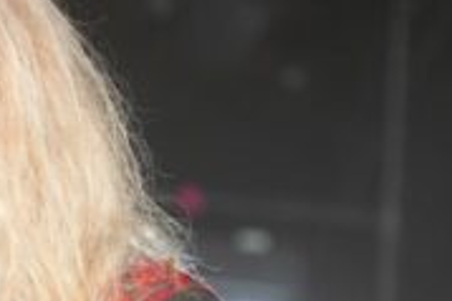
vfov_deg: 1.5
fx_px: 11856
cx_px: -13
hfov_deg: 2.2
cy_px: 364
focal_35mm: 945
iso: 160
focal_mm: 147
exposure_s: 1/250
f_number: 5.6
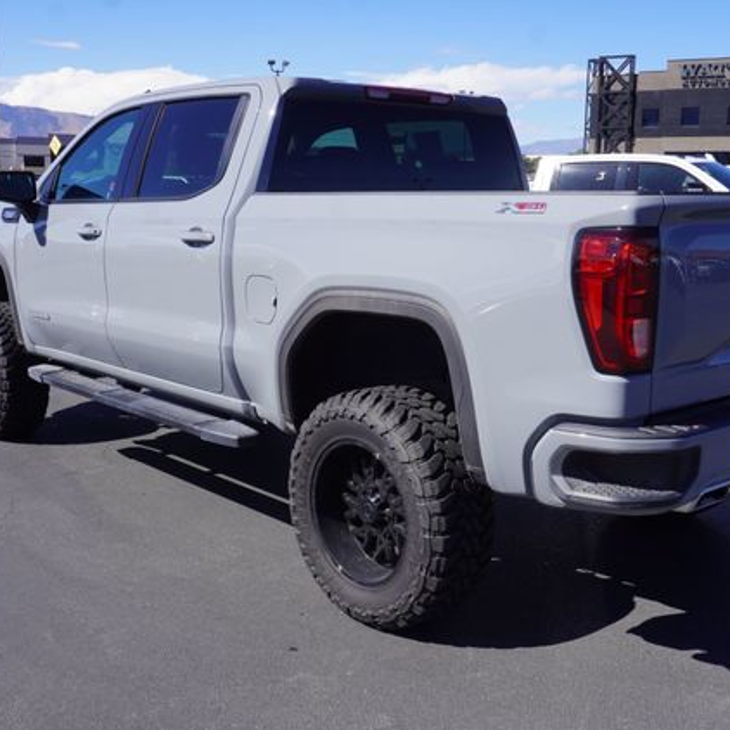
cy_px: 365
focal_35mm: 41
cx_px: 394
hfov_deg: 41.2
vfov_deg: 41.3
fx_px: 970
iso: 100
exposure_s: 1/160
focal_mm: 21
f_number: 10
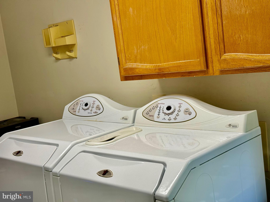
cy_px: 101
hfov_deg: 39.7
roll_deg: +7.2
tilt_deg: -7.6
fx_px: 374
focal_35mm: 48
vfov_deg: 30.3
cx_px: 135
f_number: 1.78
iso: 125
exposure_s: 1/300
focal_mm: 6.76
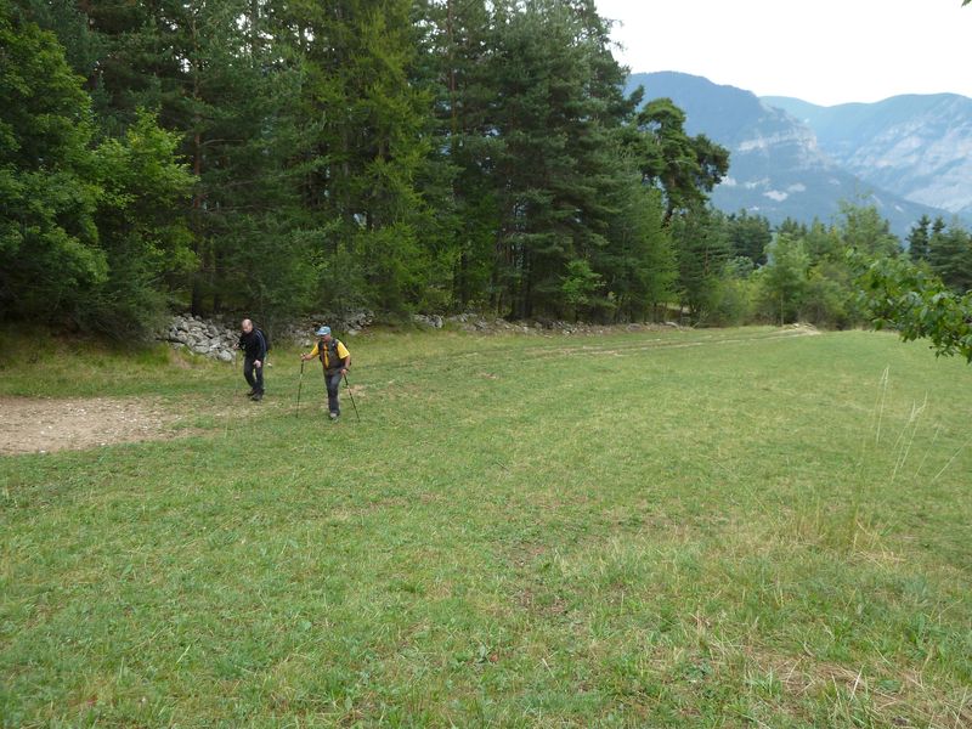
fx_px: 702
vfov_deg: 54.9
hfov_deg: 69.4
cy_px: 364
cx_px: 486
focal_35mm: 25
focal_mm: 4.1
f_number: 3.3
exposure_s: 1/60
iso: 80
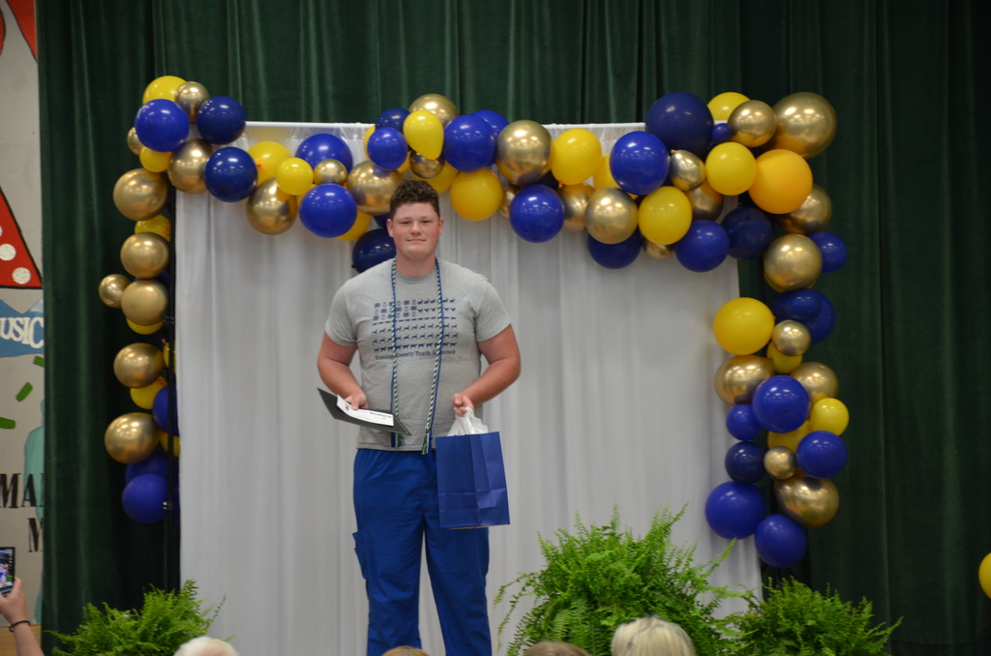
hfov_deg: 14.4
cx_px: 496
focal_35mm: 142
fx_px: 3914
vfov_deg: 9.6
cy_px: 328
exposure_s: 1/30
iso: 1000
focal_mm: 95
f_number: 5.3
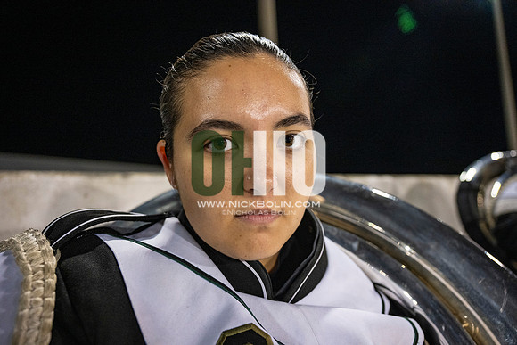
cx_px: 258
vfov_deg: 53.2
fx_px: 345
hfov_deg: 73.7
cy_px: 172
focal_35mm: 24
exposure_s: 1/500
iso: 2000
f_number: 3.2
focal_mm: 24
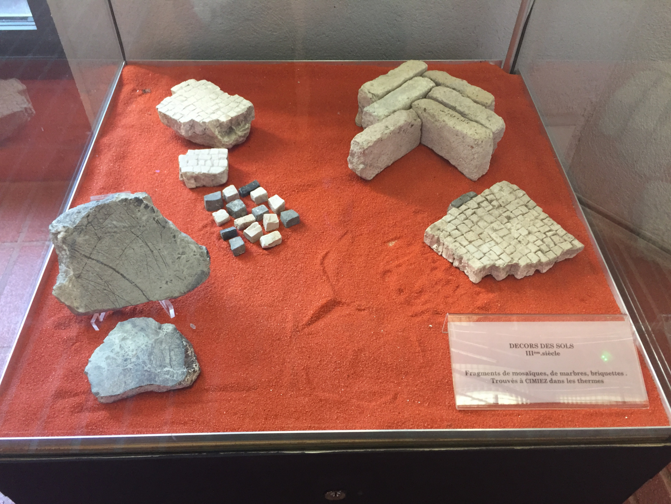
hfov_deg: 61.7
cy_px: 252
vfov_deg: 48.2
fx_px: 562
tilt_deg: -48.0
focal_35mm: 29
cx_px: 336
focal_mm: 4.15
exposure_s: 1/33
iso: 160
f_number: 2.2
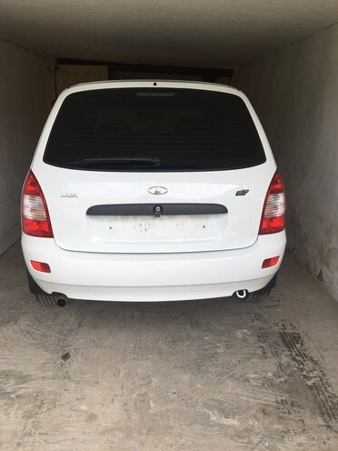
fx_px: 378
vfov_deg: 61.7
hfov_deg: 48.2
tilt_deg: -16.3
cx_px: 169
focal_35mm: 29
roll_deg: +1.3
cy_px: 226
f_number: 2.2
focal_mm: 4.15
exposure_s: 1/591
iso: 25
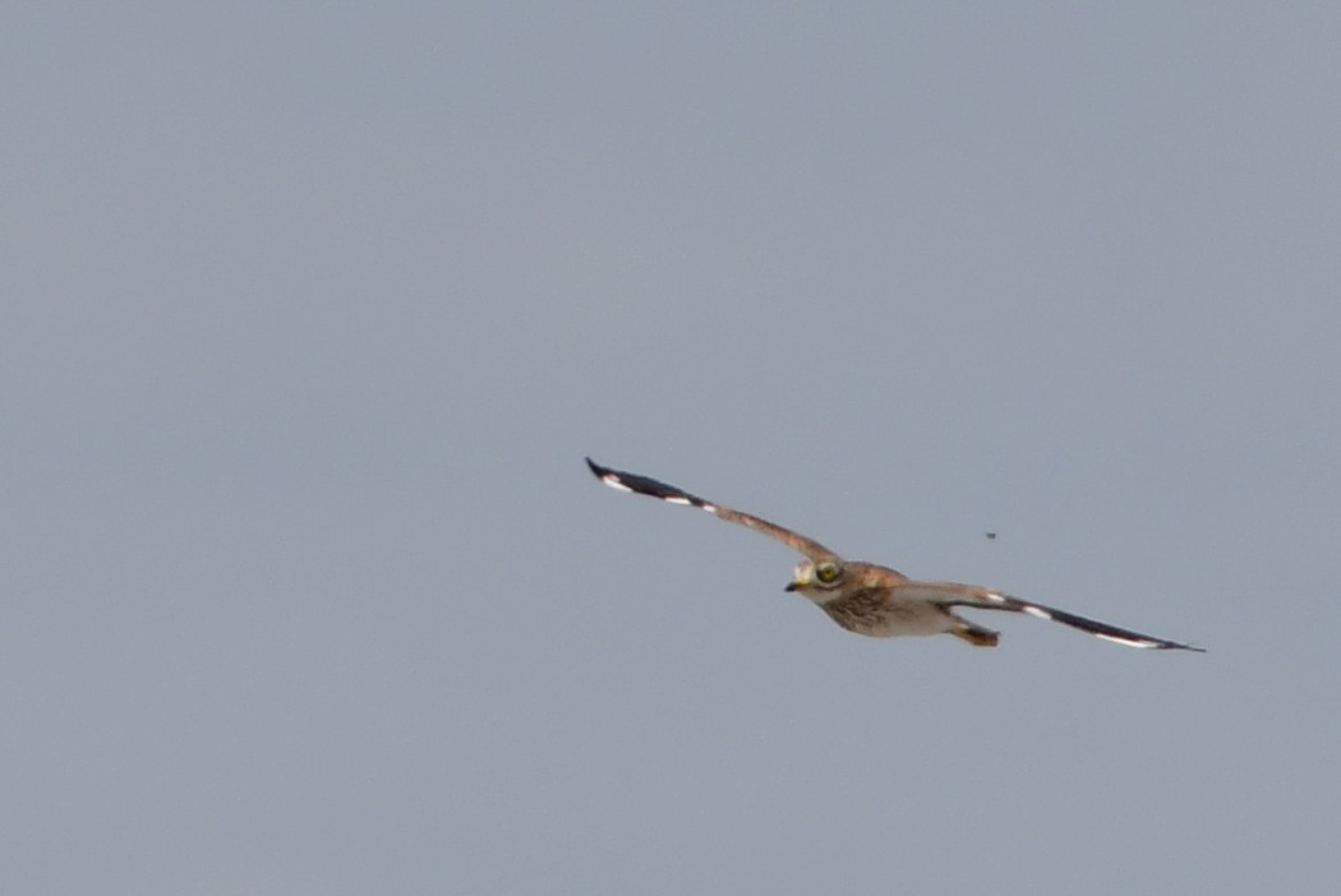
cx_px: 670
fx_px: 23486
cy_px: 448
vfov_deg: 2.2
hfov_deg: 3.3
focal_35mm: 630
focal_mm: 420
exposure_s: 1/6400
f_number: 6.3
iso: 250
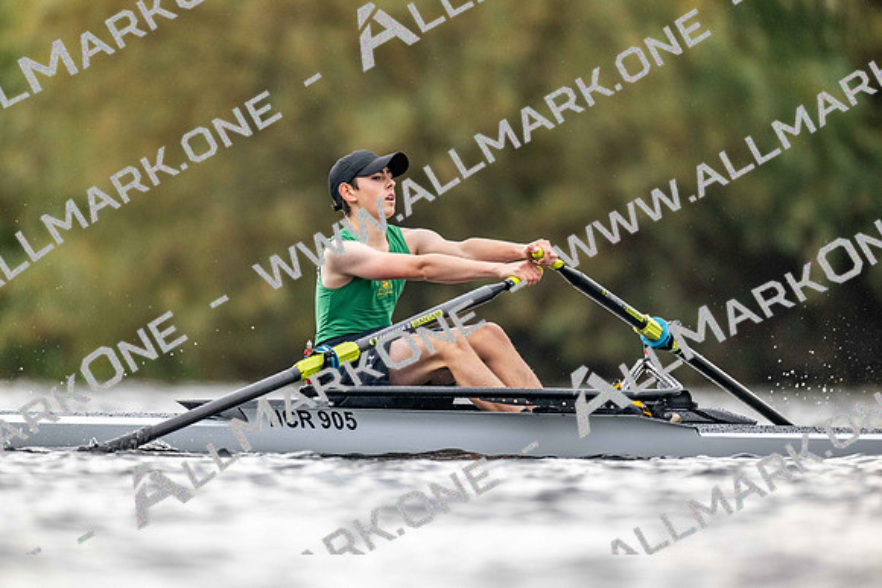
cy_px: 294
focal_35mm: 600
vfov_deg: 2.3
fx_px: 14703
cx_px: 441
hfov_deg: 3.4
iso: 3200
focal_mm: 600
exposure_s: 1/2500
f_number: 4
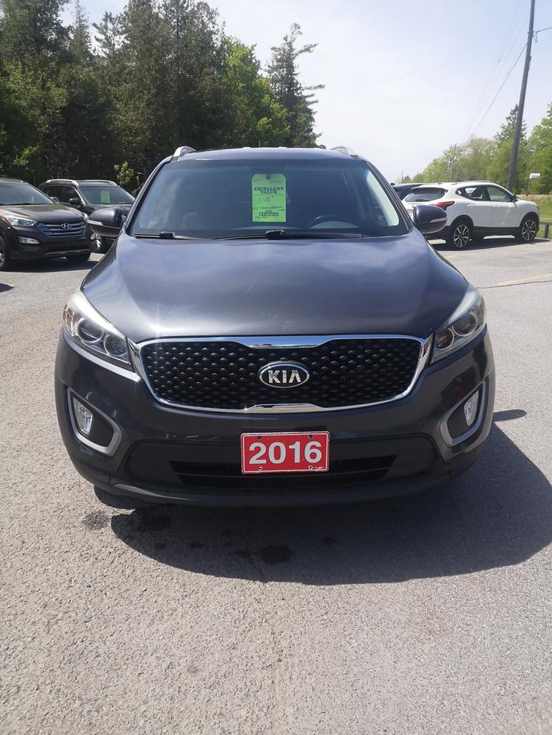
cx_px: 276
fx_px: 574
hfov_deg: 51.4
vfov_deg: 65.3
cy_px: 368
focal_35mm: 27
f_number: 1.8
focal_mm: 3.95
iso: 50
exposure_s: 1/2188
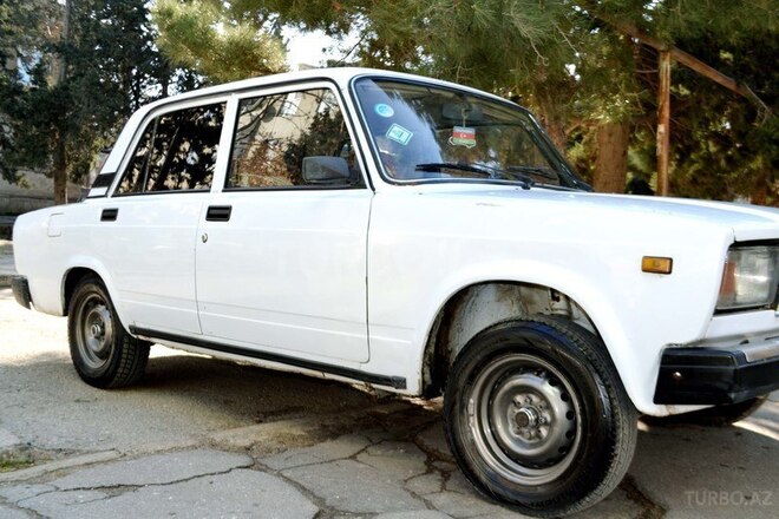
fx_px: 779
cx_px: 390
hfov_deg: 53.1
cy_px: 260
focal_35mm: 36
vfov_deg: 36.9
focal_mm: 24
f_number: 7.1
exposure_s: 1/200
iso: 200
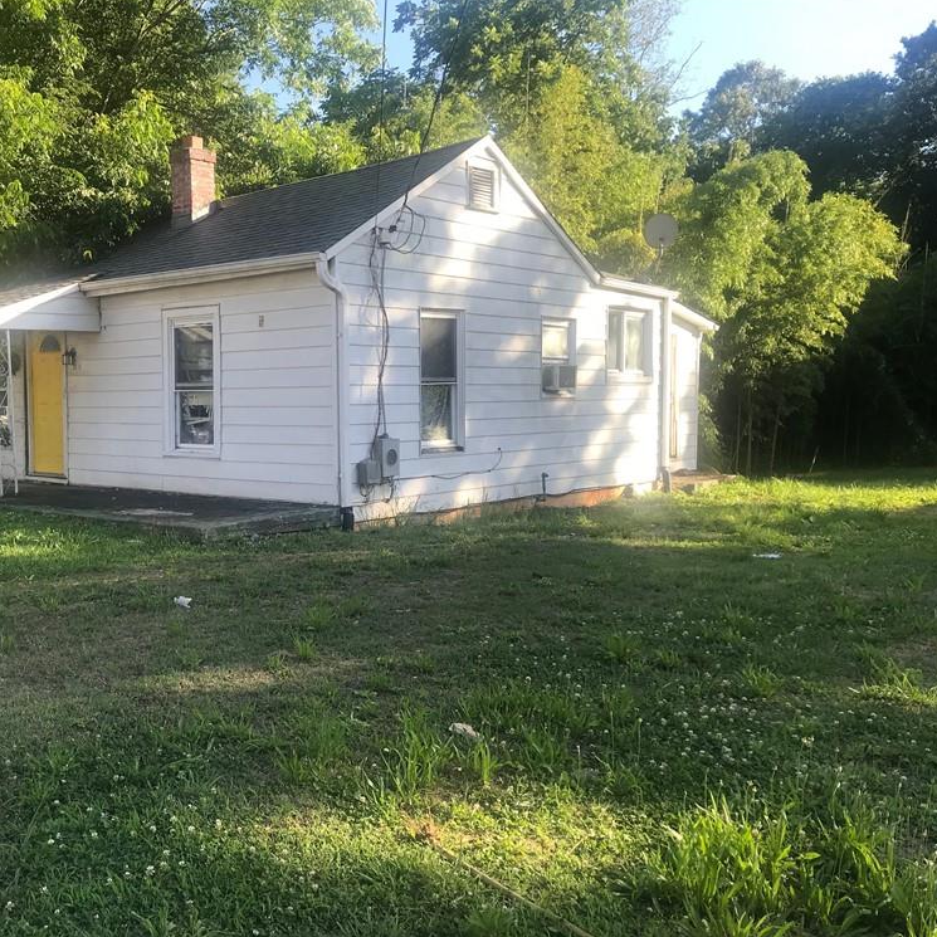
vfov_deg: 48.4
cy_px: 475
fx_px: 1041
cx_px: 299
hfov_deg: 47.5
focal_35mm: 34
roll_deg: +0.7
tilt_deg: -4.6
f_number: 1.8
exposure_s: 1/501
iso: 20
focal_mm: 3.99
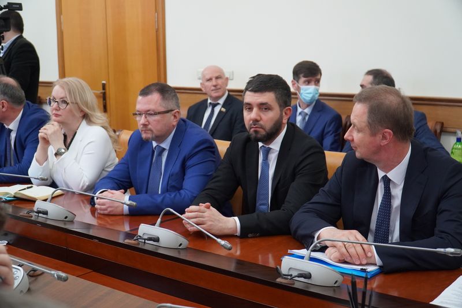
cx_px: 231
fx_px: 616
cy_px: 154
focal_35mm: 48
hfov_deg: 41.1
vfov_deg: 28.1
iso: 2000
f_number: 4
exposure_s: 1/160
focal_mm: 32
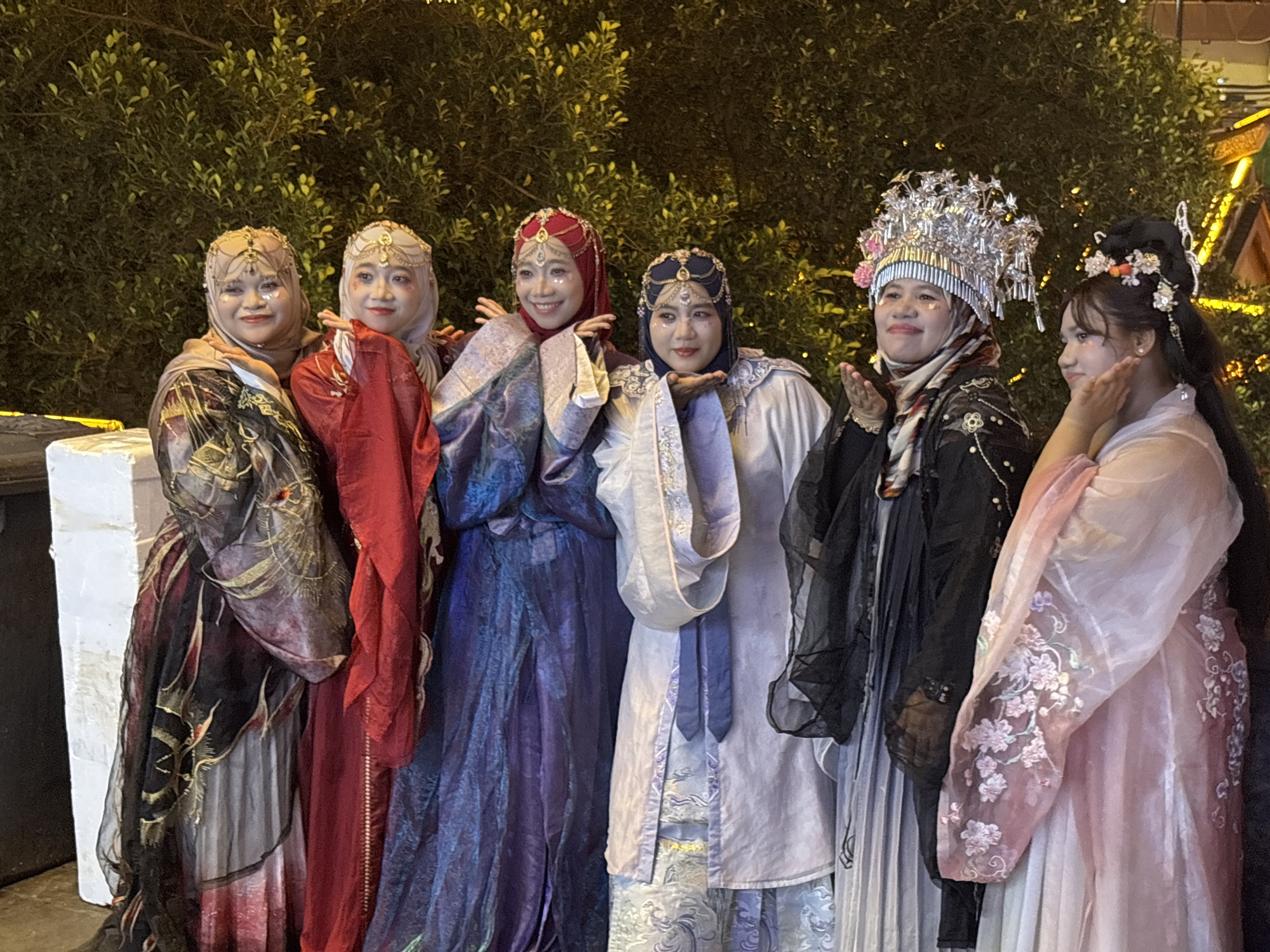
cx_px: 635
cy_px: 476
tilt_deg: -6.5
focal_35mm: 52
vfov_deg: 28.0
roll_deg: -0.1
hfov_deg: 36.8
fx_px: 1908
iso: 250
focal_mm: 5.96
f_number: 1.6
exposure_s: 1/33
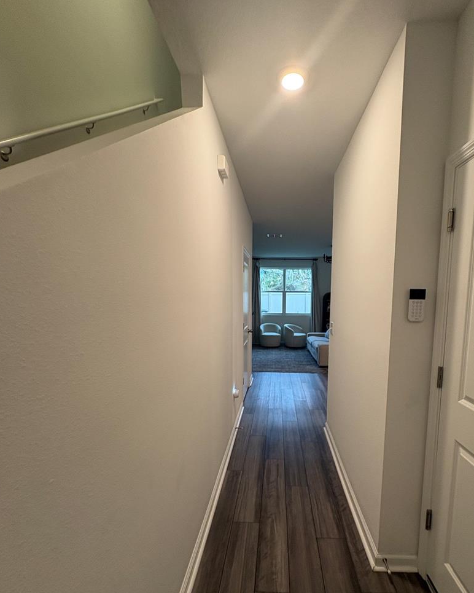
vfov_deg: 89.3
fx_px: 298
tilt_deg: -4.7
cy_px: 327
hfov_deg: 76.6
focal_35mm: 17
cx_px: 268
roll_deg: -0.9
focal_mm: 2.22
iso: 160
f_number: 2.2
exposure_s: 1/60
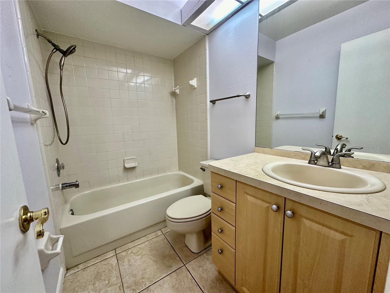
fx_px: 158
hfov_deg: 102.1
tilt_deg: -8.0
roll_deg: +0.7
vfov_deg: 85.7
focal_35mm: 14
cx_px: 195
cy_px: 146
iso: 250
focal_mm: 2.22
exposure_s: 1/120
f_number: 2.2
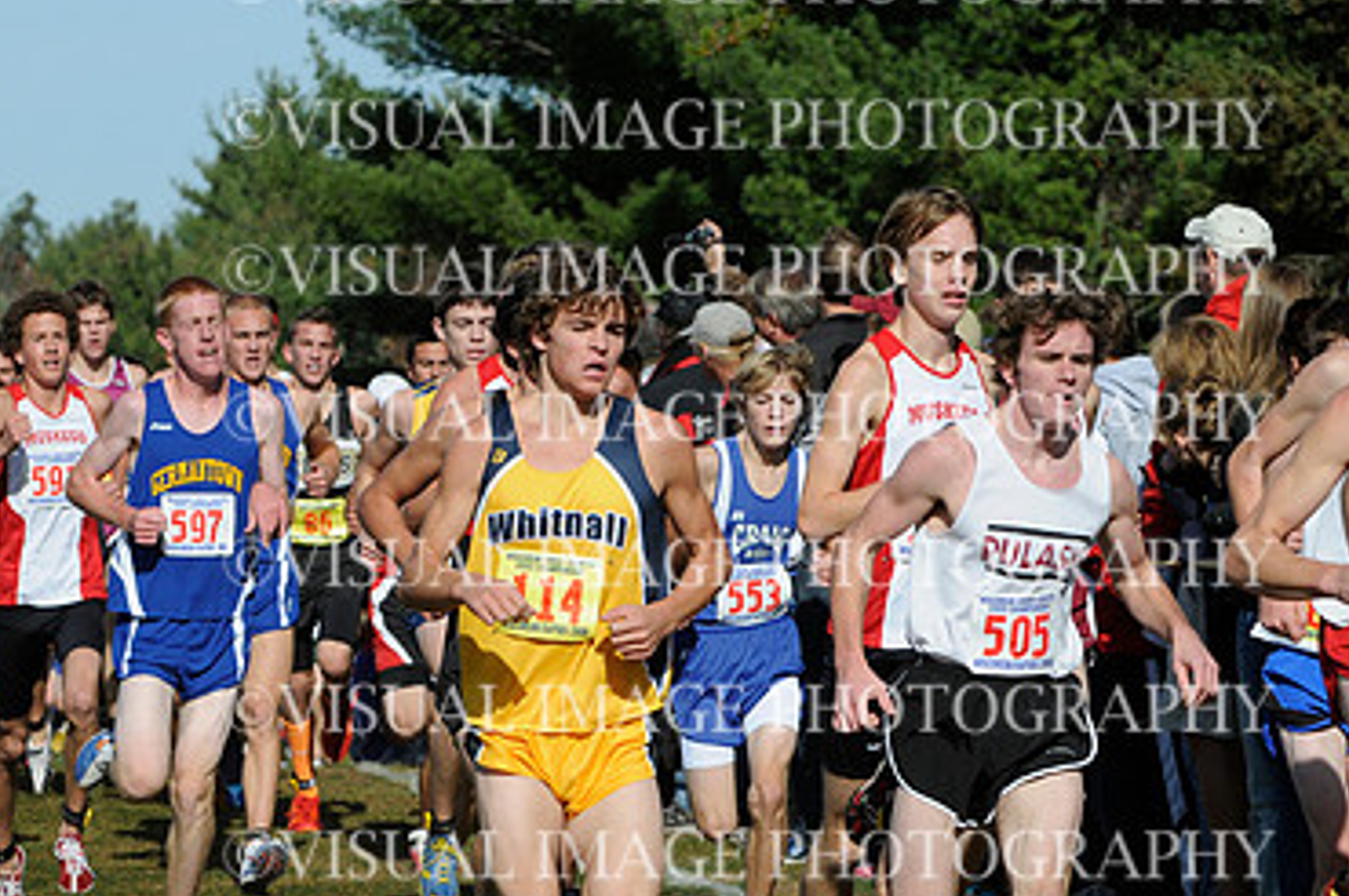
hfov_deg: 7.0
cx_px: 747
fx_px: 10999
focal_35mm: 294
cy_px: 636
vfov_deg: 4.7
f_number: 5.6
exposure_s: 1/1000
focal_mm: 125
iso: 200
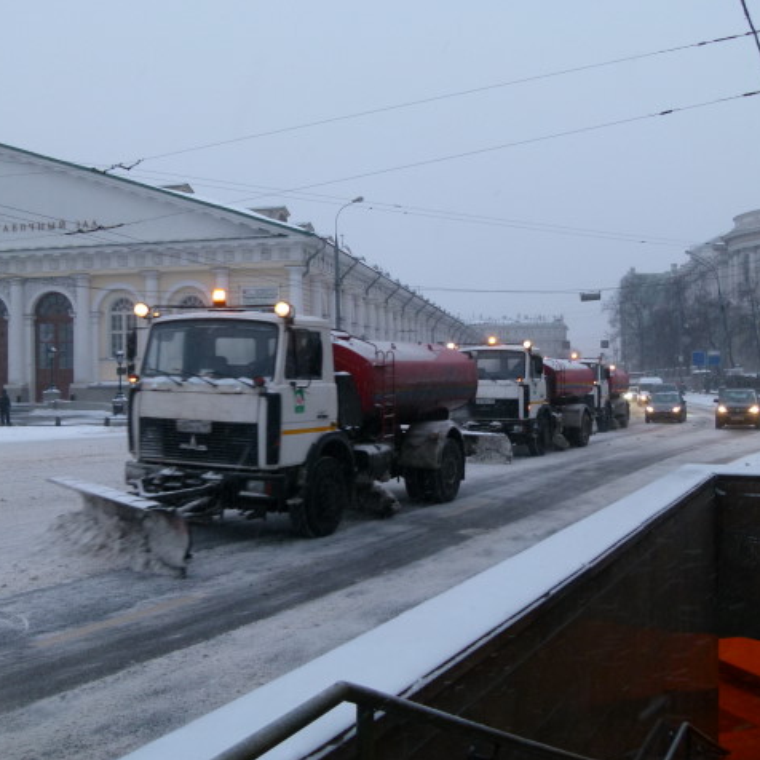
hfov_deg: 43.9
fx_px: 944
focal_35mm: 38
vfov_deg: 43.9
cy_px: 382
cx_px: 386
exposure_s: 1/60
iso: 125
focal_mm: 5.7
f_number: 3
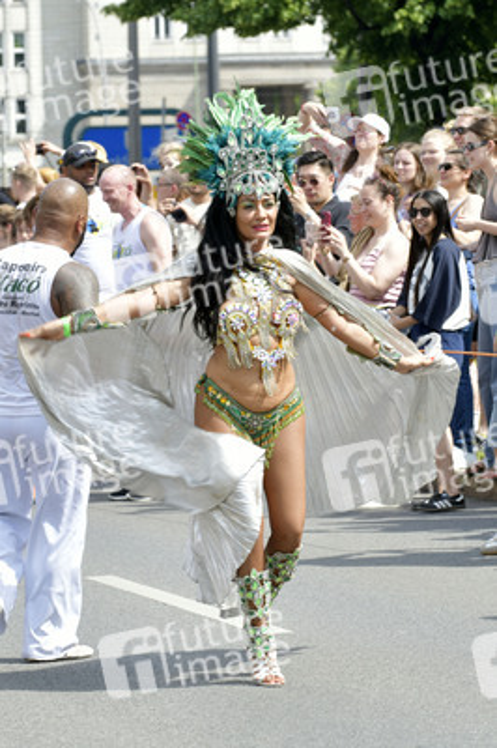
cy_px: 374
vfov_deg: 16.4
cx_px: 248
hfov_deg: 10.9
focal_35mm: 125
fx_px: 2593
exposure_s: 1/250
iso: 160
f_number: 6.3
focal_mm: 125
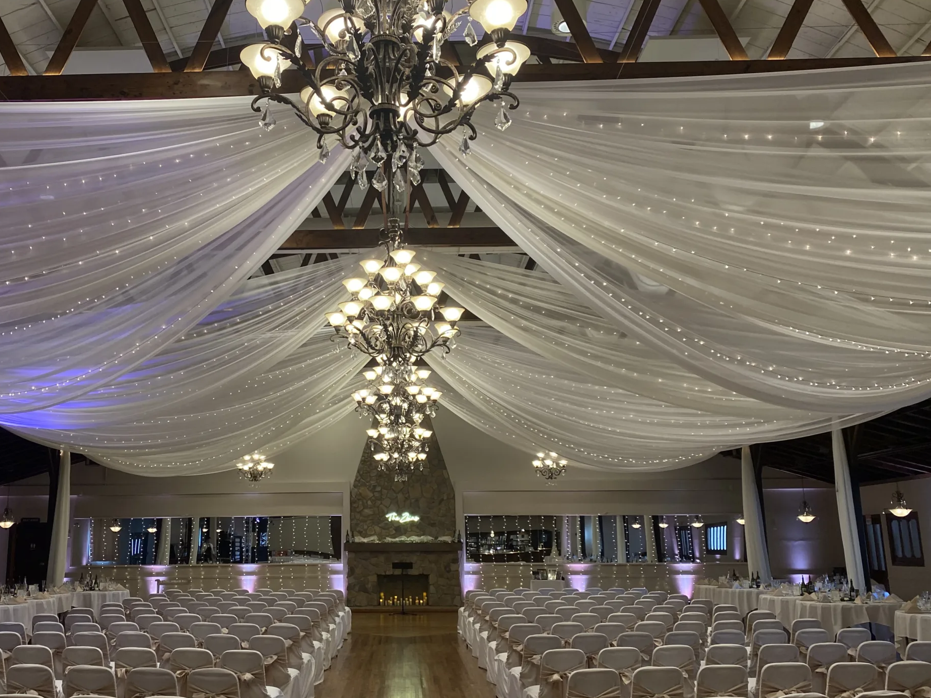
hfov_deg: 53.7
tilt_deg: +11.7
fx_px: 914
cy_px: 361
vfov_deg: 41.8
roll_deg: +0.1
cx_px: 383
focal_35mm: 34
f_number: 1.8
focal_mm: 4.25
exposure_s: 1/120
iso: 100
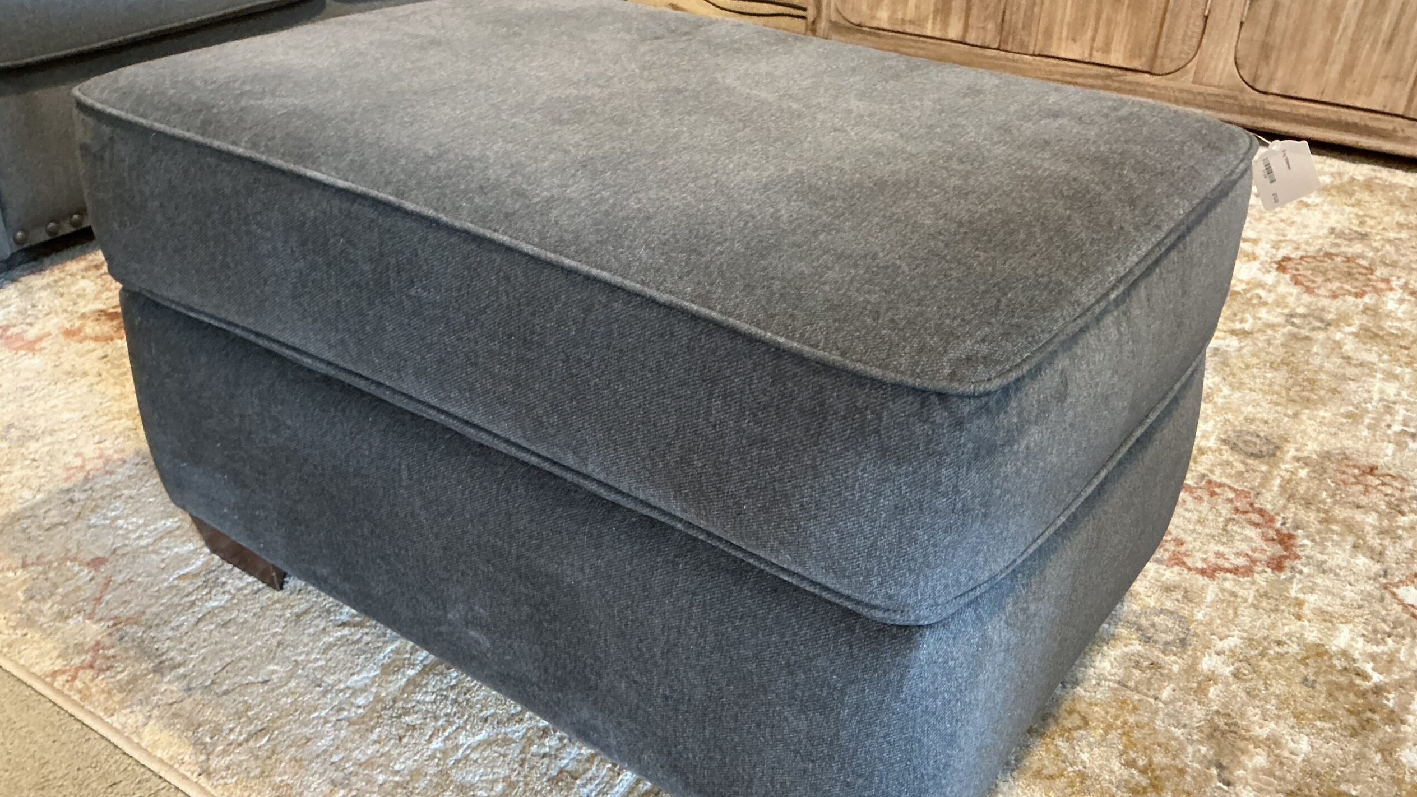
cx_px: 703
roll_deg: -2.5
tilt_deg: -33.1
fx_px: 1202
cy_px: 465
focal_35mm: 32
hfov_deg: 61.0
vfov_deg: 36.6
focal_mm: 3
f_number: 1.8
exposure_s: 1/60
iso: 250
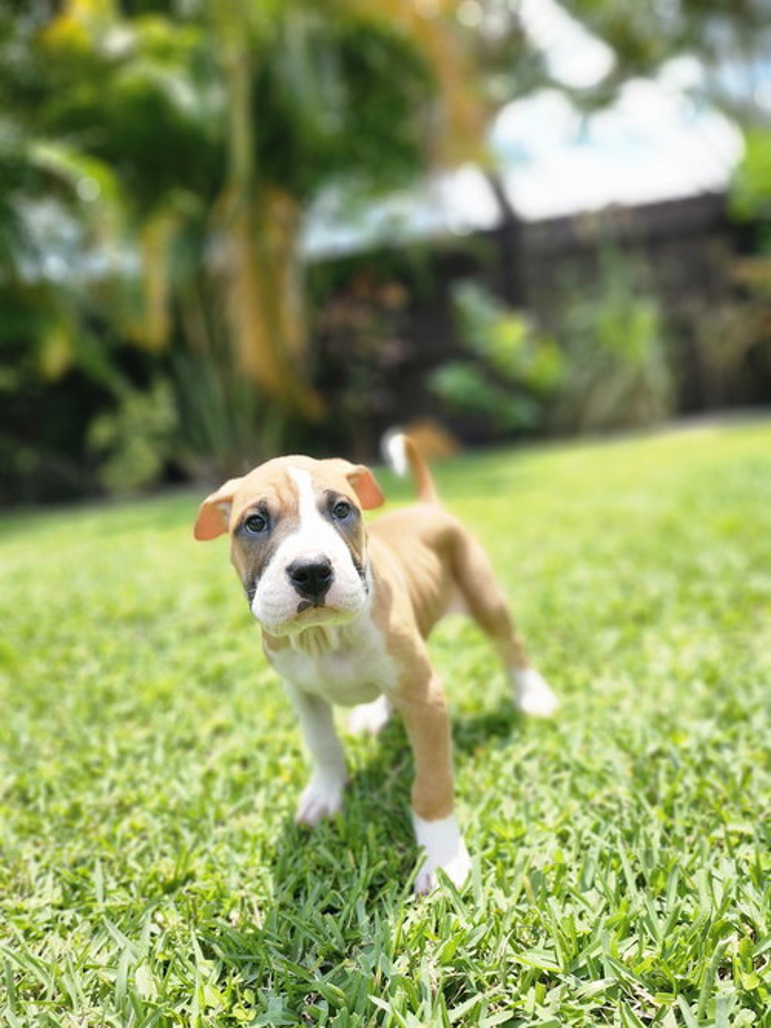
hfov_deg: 58.9
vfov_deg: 73.9
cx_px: 386
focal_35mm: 23
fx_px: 683
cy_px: 514
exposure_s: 1/788
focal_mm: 5.54
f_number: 1.8
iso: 25
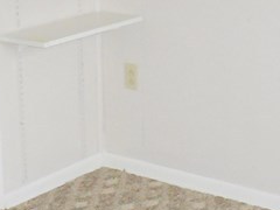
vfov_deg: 9.4
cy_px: 121
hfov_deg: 12.5
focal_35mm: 158
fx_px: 1278
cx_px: 131
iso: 320
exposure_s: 1/30
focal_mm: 6.7
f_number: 3.9
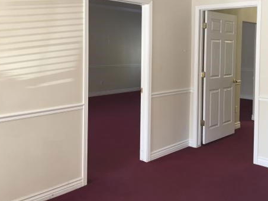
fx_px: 318
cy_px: 63
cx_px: 172
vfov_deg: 34.7
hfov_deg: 45.3
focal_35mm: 41
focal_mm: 4.15
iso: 40
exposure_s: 1/30
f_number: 2.2
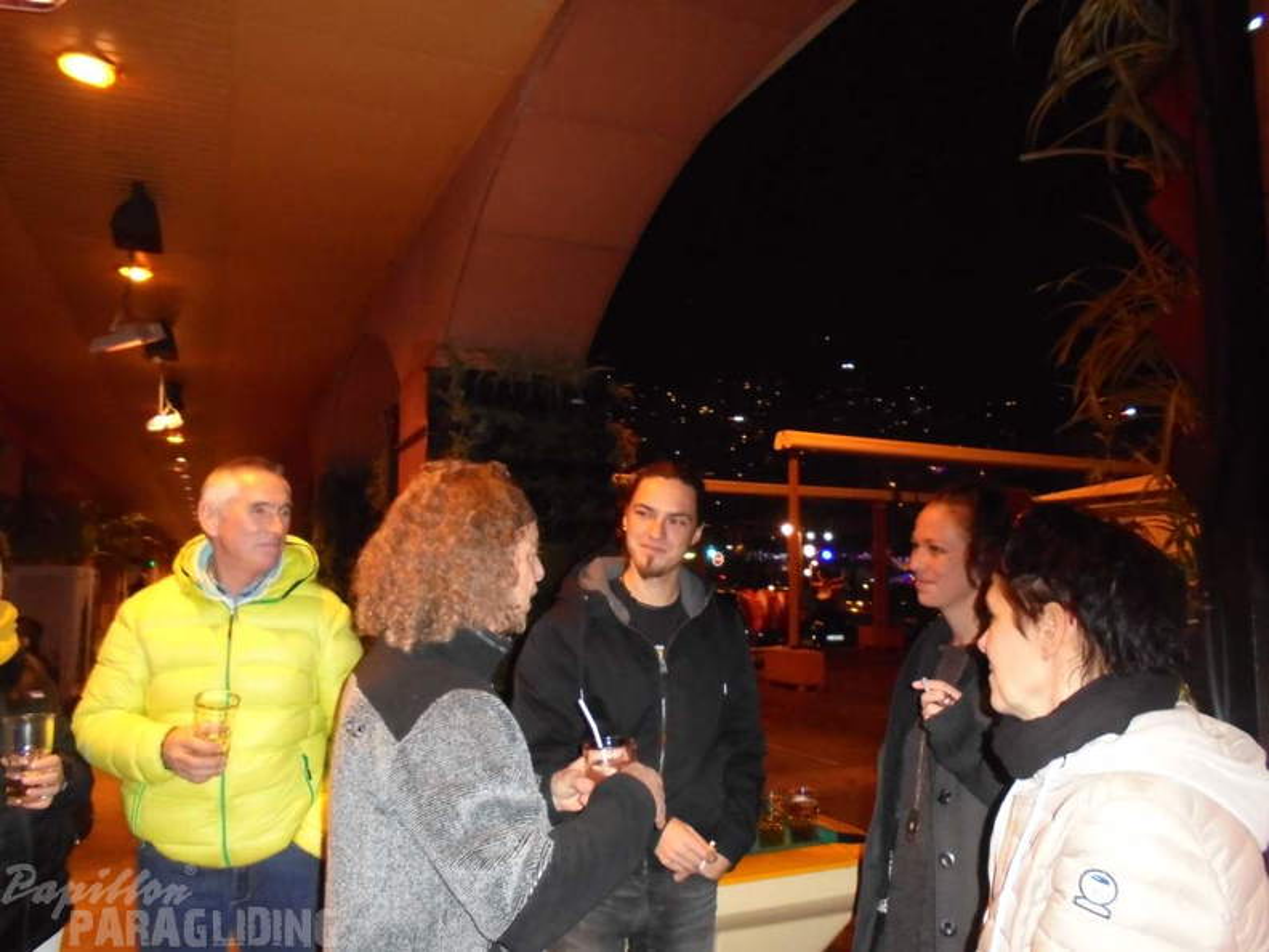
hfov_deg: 67.3
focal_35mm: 26
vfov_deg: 53.1
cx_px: 634
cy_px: 476
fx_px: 953
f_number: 3.5
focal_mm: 4.6
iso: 640
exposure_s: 1/30
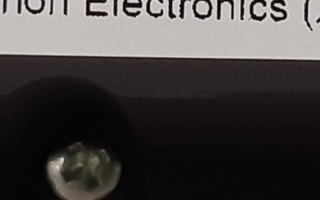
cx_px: 260
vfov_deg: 11.3
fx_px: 977
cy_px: -90
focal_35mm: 112
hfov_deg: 18.4
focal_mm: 3.93
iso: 100
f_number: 1.7
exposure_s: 1/50
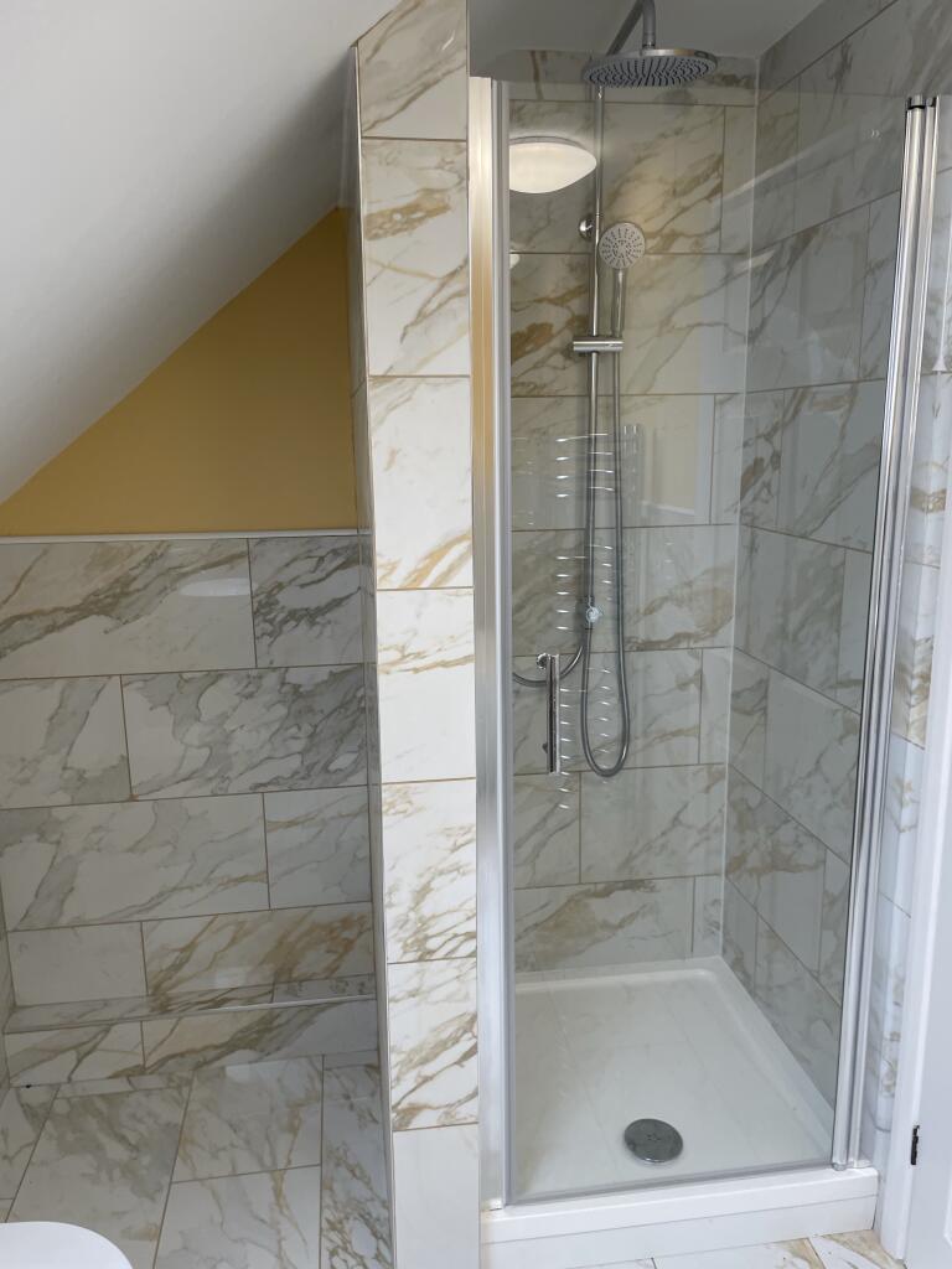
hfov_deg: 53.1
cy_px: 634
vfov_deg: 67.3
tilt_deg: -11.7
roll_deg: +2.5
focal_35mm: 26
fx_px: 953
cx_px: 476
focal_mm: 4.2
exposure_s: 1/100
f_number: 1.6
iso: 40
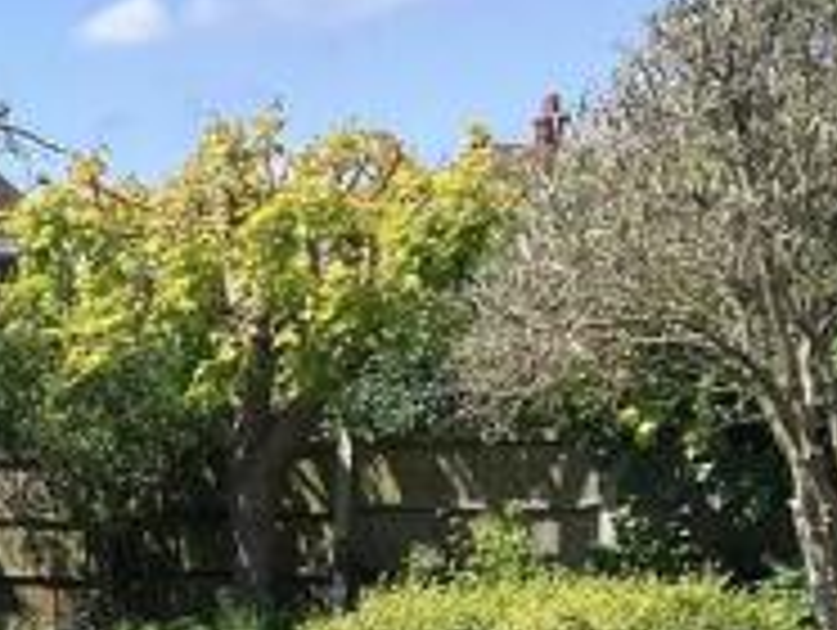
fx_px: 2348
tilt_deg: -6.1
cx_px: -448
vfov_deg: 14.9
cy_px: 686
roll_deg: +0.1
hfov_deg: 17.9
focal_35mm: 97
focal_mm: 3.3
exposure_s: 1/1148
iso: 25
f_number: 2.4
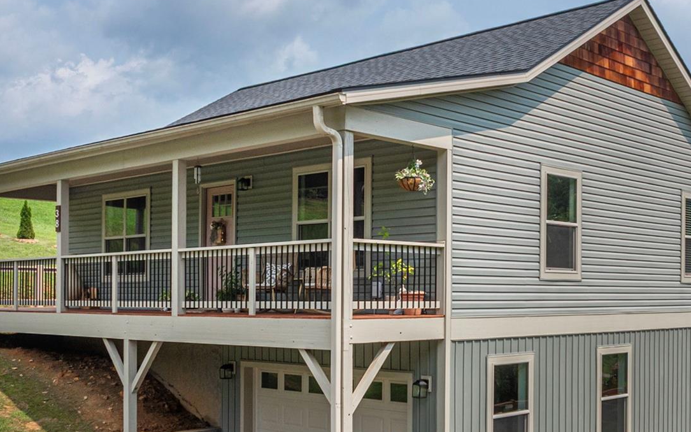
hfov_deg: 41.5
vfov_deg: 26.7
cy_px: 285
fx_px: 904
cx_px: 436
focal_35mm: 48
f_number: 2.8
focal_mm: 12.29
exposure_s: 1/4000
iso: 200
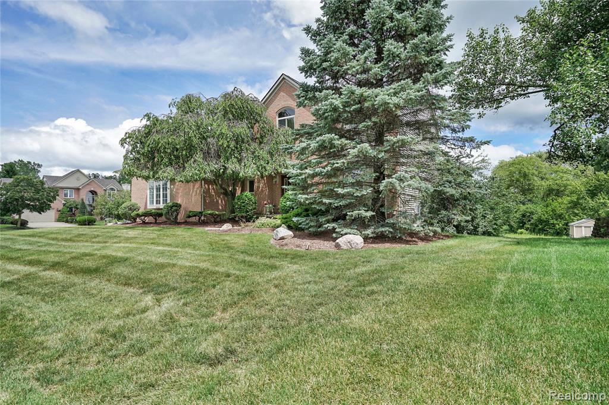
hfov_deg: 90.0
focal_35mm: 18
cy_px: 202
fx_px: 304
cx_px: 304
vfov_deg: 67.3
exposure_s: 1/125
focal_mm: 18
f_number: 8
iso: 200
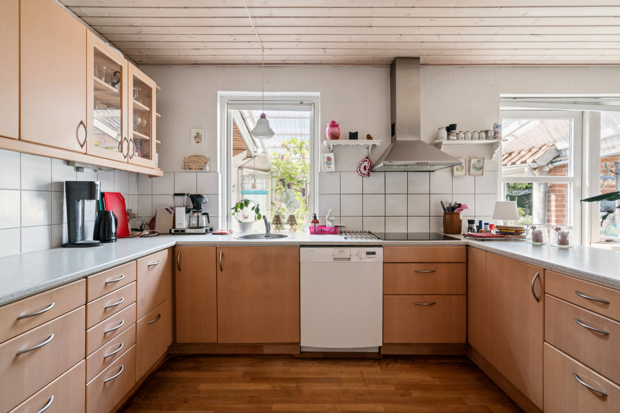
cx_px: 310
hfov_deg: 90.0
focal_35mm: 18
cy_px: 206
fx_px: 310
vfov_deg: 67.4
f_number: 7.1
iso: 1000
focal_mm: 18
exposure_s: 1/80
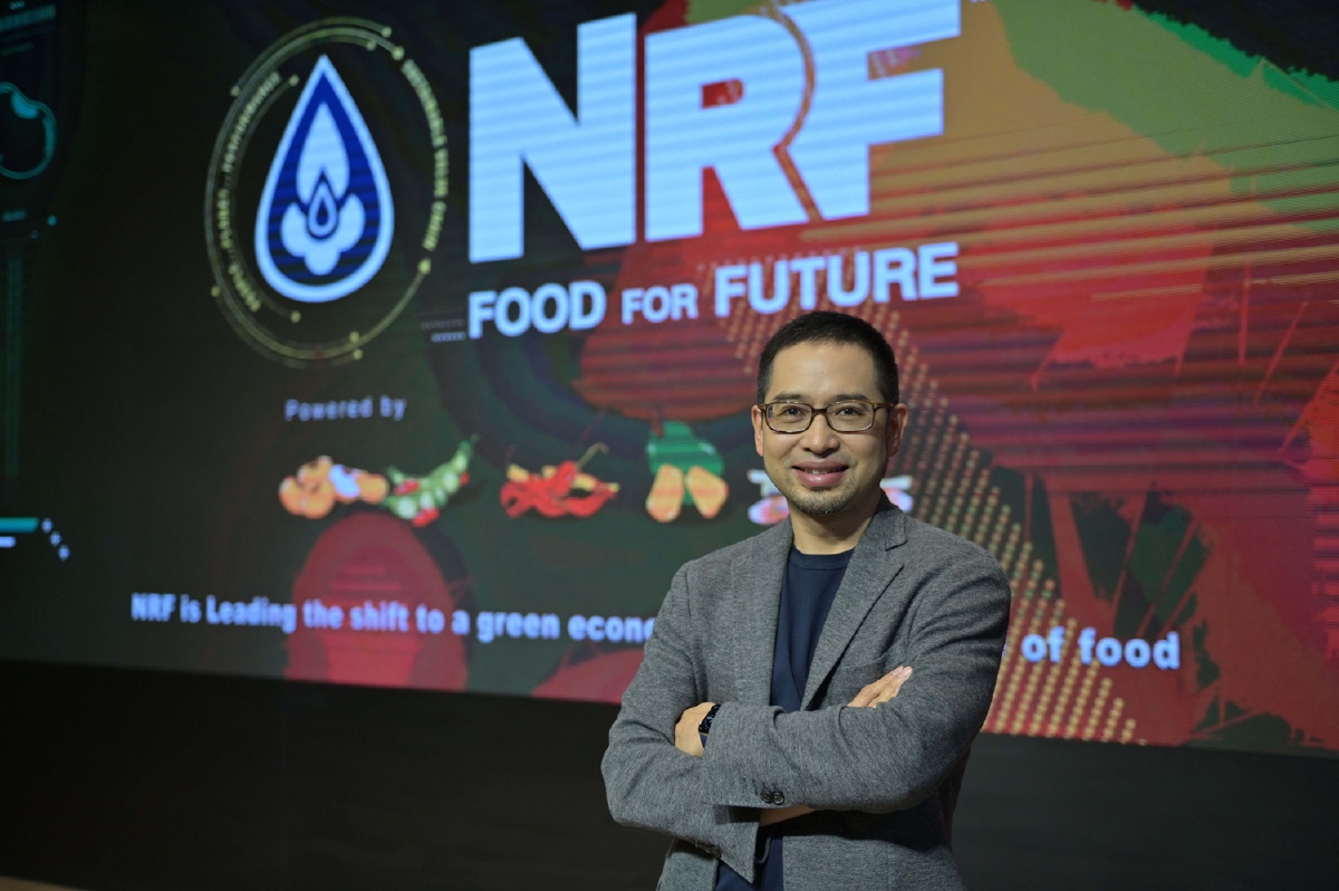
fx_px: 1487
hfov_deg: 48.5
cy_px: 446
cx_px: 670
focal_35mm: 40
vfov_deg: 33.3
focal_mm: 40
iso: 800
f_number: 2.8
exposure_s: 1/250
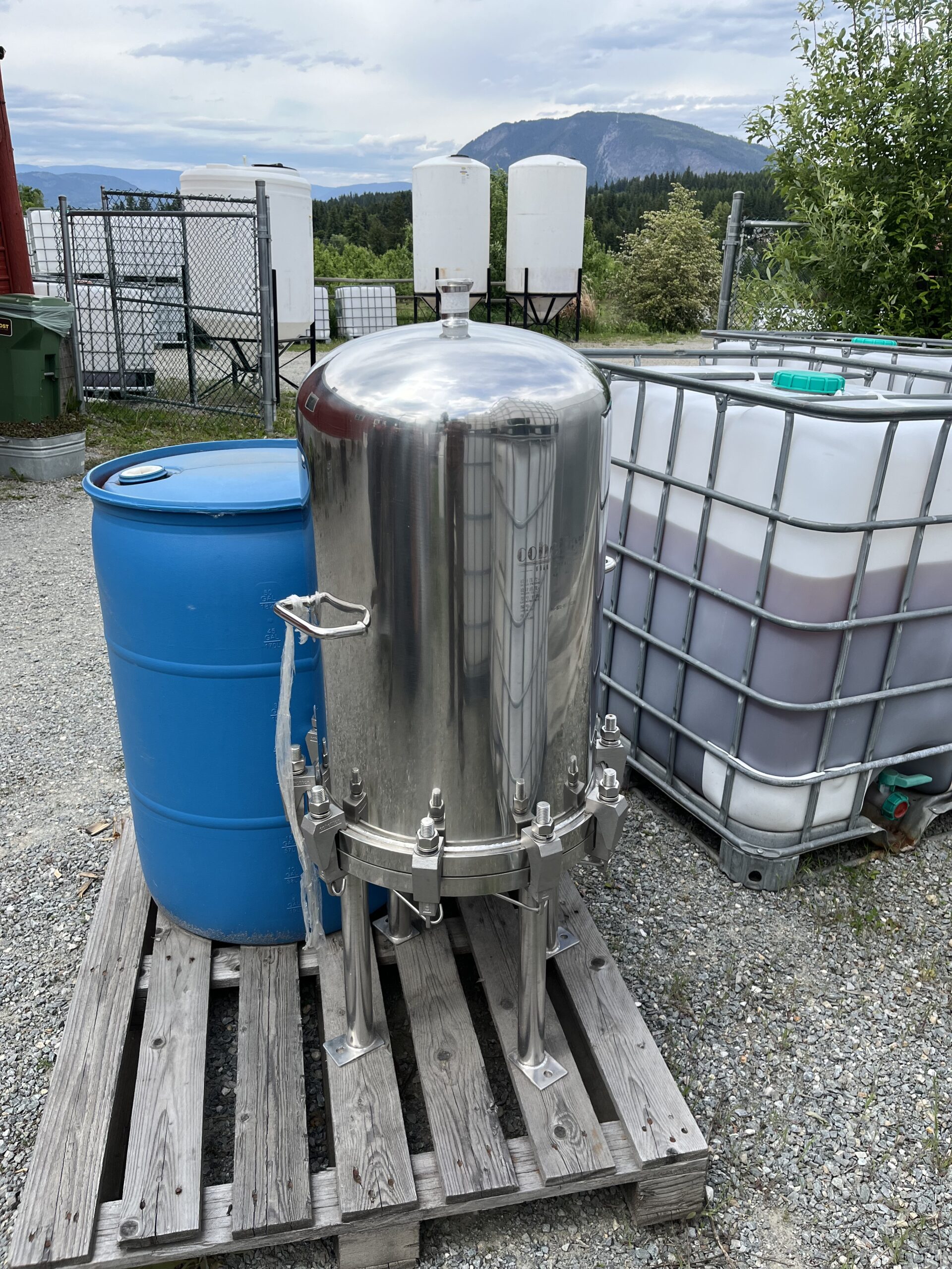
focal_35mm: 26
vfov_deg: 67.3
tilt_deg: -23.0
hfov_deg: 53.1
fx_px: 953
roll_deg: -2.3
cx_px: 476
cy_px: 634
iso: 50
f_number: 1.6
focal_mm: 5.1
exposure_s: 1/1832
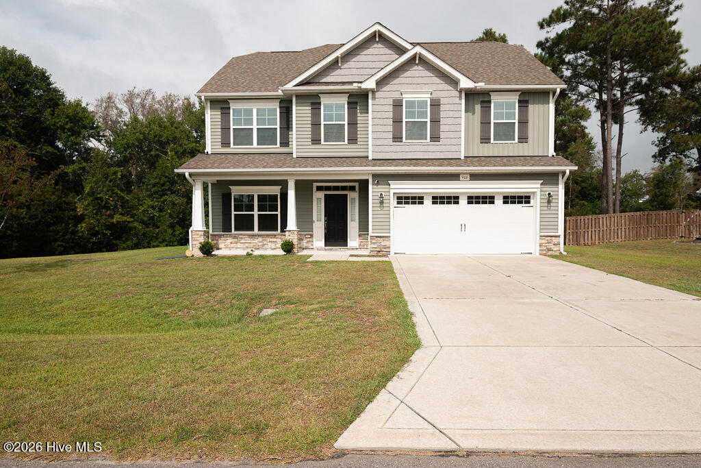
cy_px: 236
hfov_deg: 75.0
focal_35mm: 23
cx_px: 356
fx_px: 457
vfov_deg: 54.2
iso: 320
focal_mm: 23
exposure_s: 1/1000
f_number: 7.1
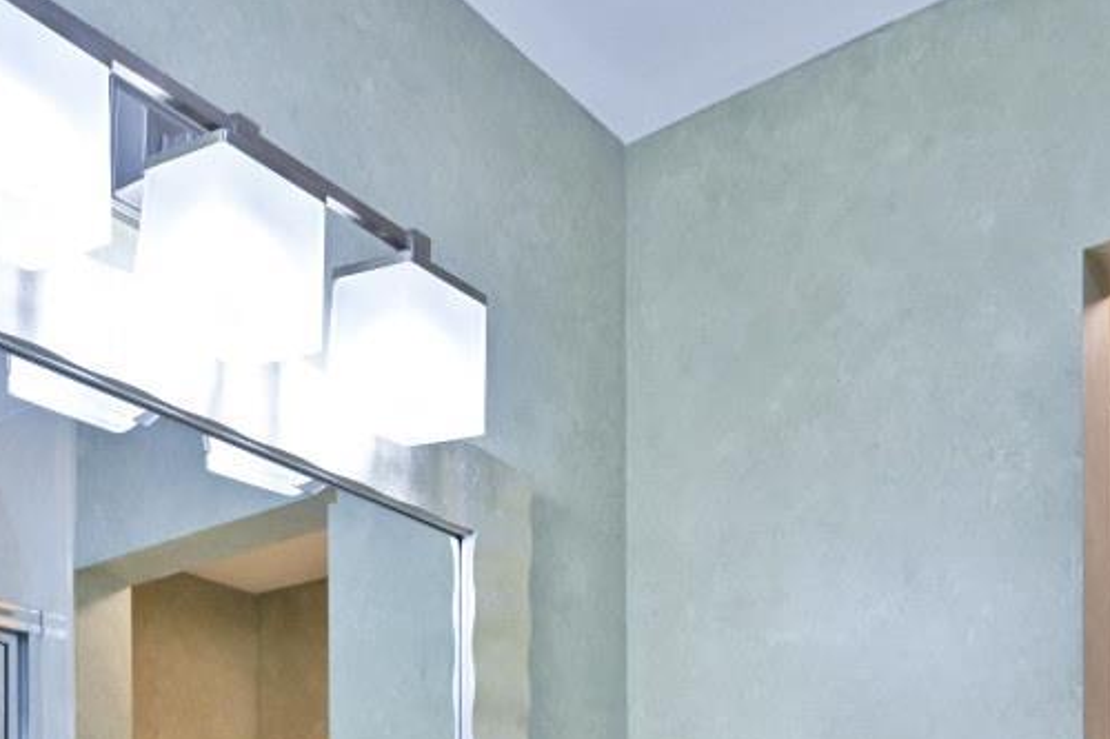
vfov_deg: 26.4
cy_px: 992
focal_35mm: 42
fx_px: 1295
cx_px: 690
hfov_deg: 46.0
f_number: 5
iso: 200
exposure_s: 1/100
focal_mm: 14
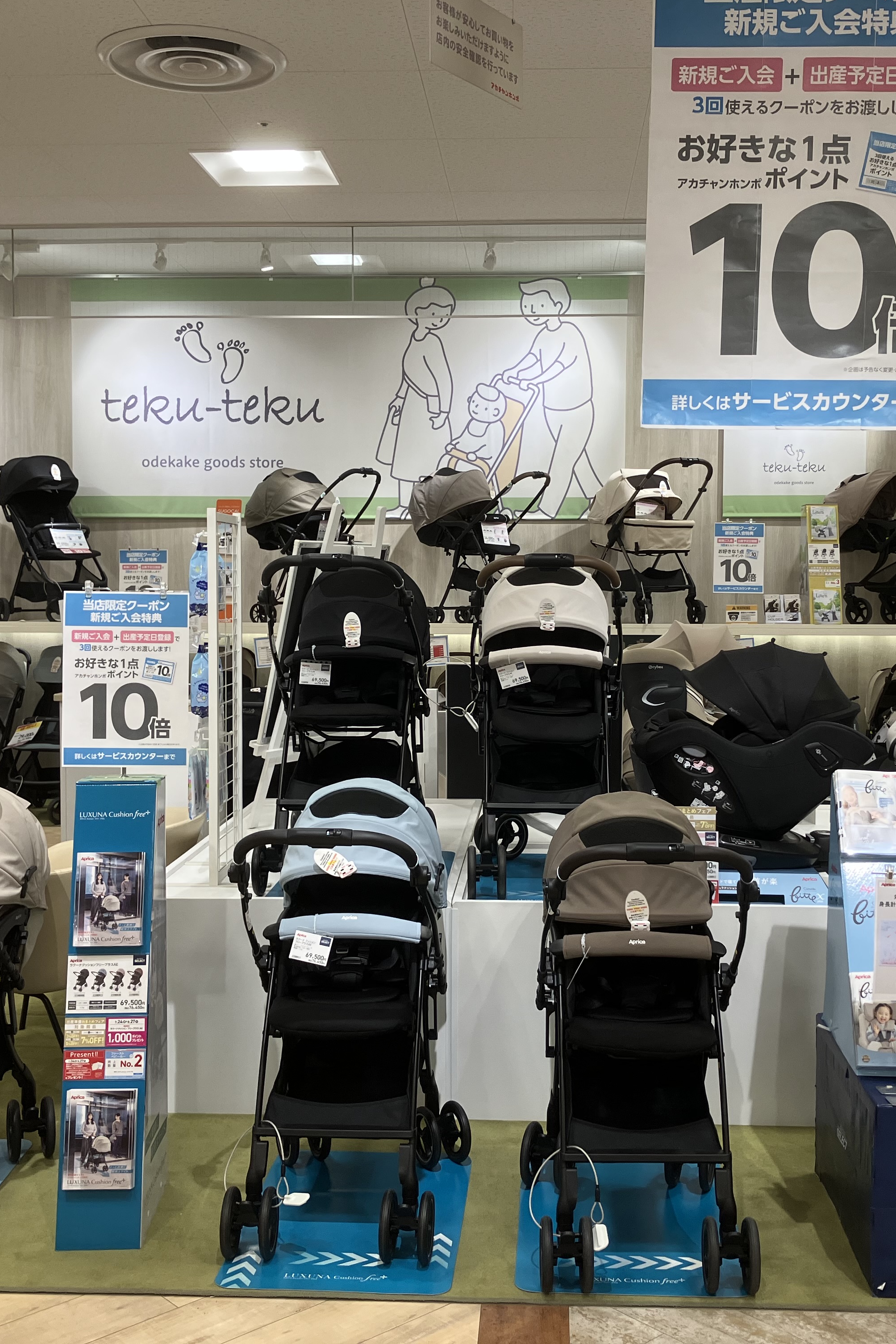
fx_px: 1456
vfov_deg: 49.6
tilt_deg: -1.7
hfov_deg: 34.2
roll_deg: -0.1
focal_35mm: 39
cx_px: 490
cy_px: 670
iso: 50
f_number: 1.8
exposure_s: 1/120
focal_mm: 3.99
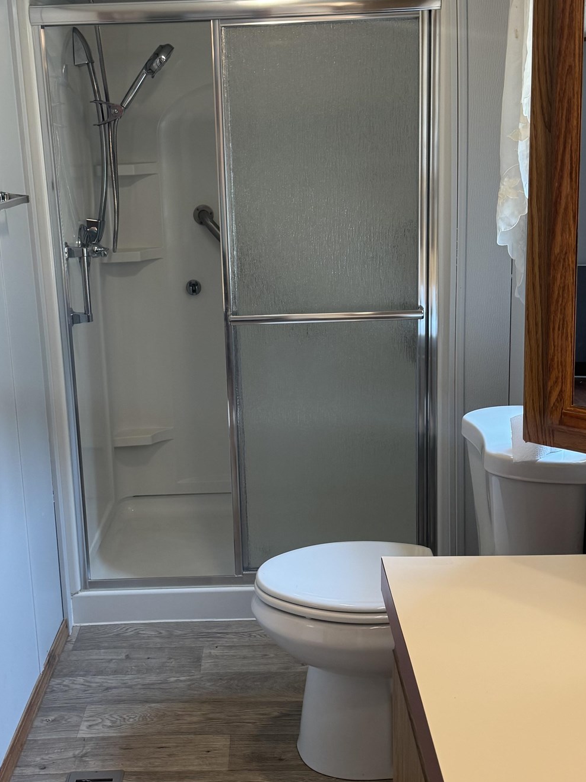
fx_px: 948
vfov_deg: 44.7
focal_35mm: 42
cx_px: 251
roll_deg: +3.2
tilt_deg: -13.2
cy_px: 342
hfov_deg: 34.3
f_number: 1.78
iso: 160
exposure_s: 1/60
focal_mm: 6.76
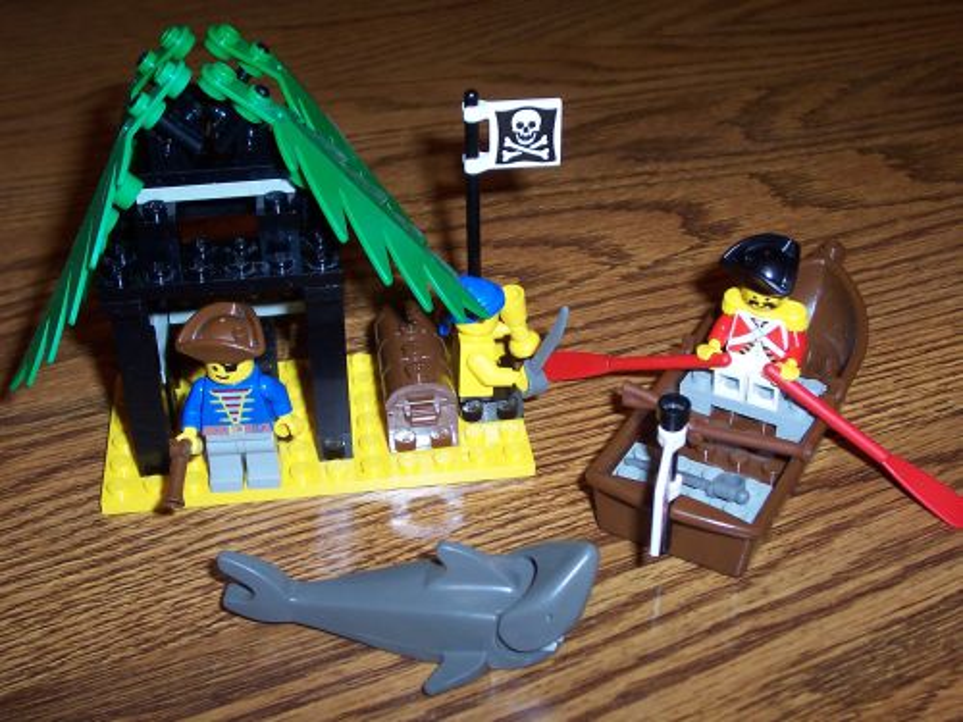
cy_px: 361
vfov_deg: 31.5
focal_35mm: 46
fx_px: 1280
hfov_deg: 41.2
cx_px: 482
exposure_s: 1/60
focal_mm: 7
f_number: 3
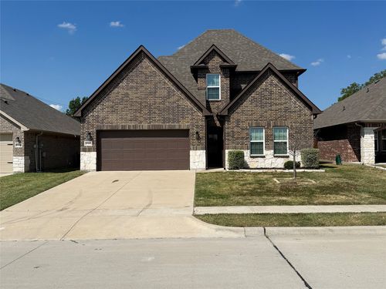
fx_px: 268
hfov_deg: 71.6
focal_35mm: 24
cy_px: 144
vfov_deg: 56.8
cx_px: 193
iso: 80
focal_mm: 6.76
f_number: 1.78
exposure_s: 1/9091
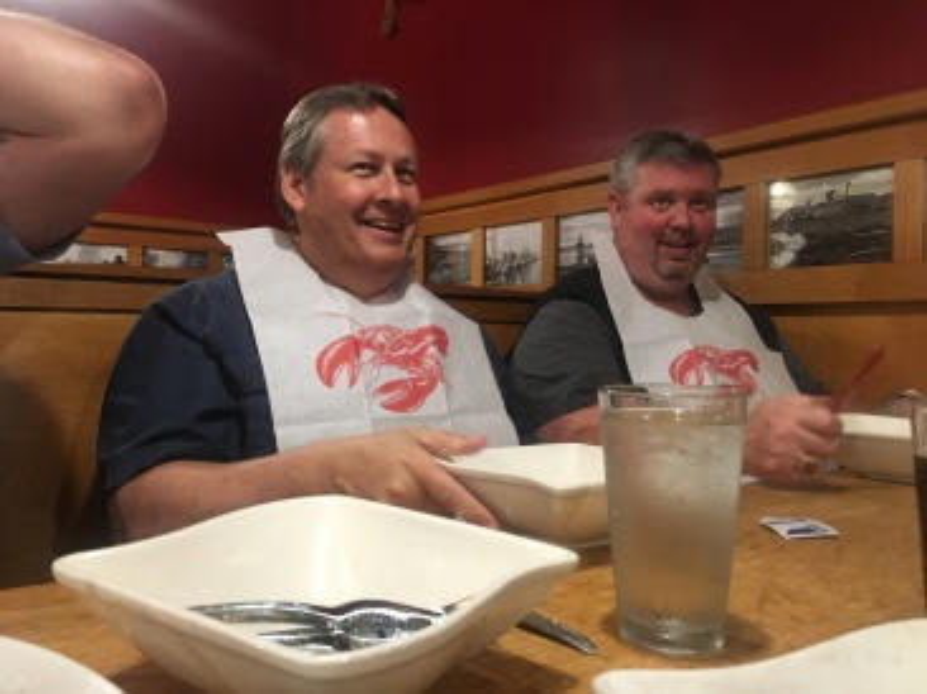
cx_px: 464
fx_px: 776
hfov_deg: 61.7
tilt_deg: +0.7
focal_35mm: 29
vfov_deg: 48.2
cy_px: 347
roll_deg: -1.2
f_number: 2.2
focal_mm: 4.15
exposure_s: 1/15
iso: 200
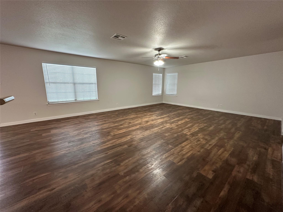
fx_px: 114
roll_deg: +0.1
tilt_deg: -9.7
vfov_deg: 85.7
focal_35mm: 14
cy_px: 106
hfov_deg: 102.1
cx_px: 142
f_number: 2.2
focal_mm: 2.22
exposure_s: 1/60
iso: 320
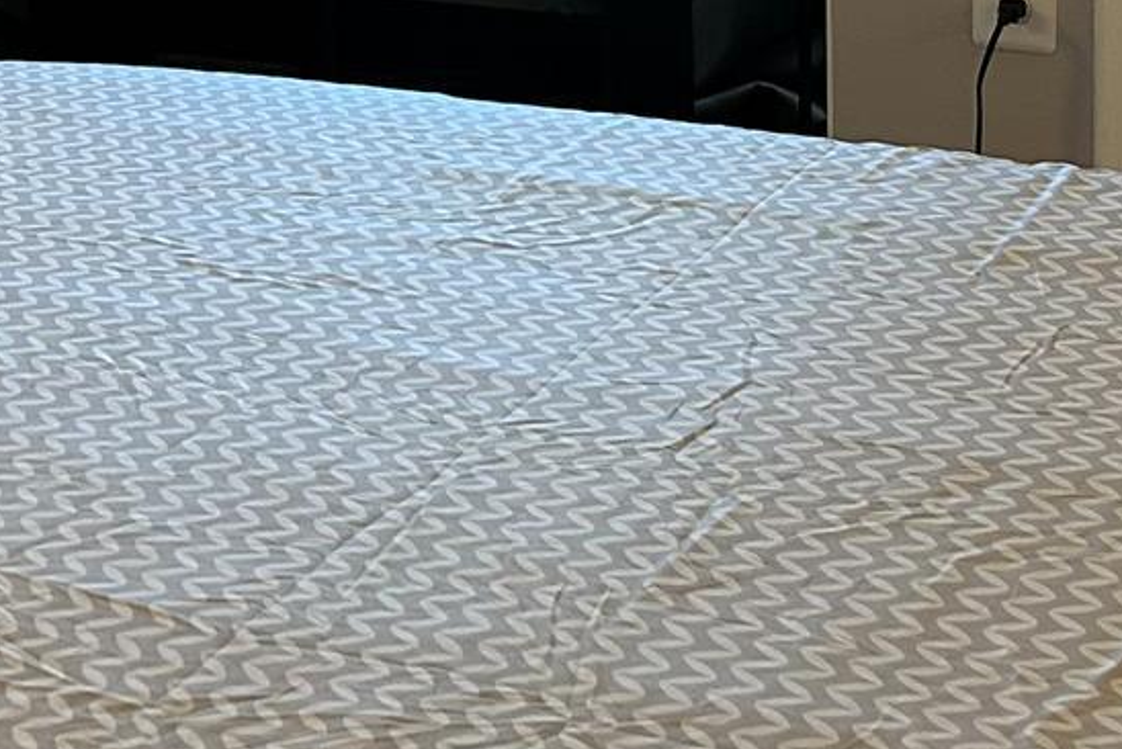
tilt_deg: -9.5
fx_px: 3149
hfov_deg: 20.2
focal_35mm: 101
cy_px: -430
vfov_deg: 12.8
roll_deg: +1.6
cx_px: 512
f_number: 1.5
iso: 160
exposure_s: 1/60
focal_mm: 5.7
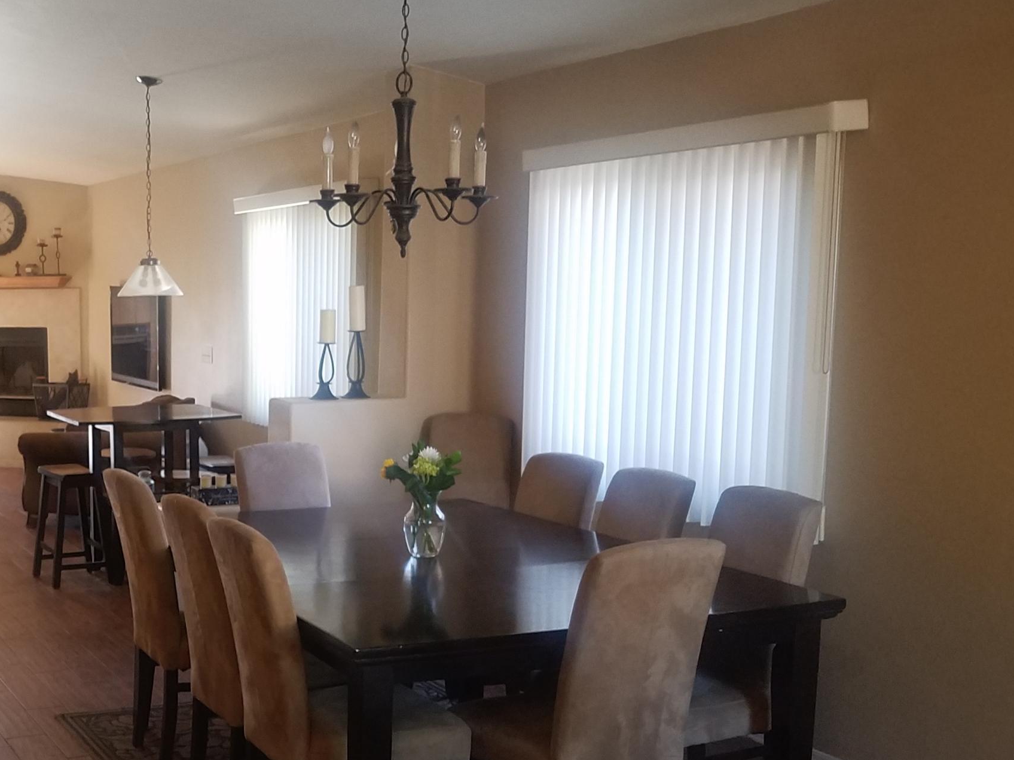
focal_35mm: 46
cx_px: 197
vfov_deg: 31.5
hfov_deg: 39.5
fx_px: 1347
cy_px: 442
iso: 160
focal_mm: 4.2
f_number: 1.7
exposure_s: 1/30
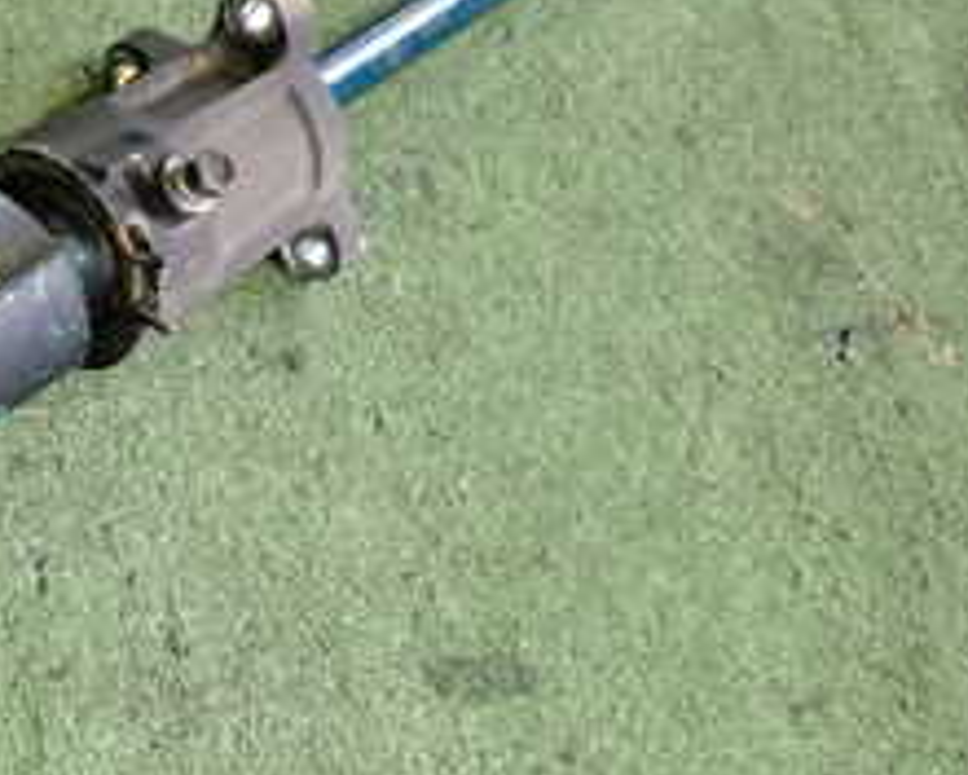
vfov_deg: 19.2
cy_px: 476
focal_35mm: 80
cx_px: -321
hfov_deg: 21.4
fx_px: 2292
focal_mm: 5.4
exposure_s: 1/30
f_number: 2.3
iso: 400
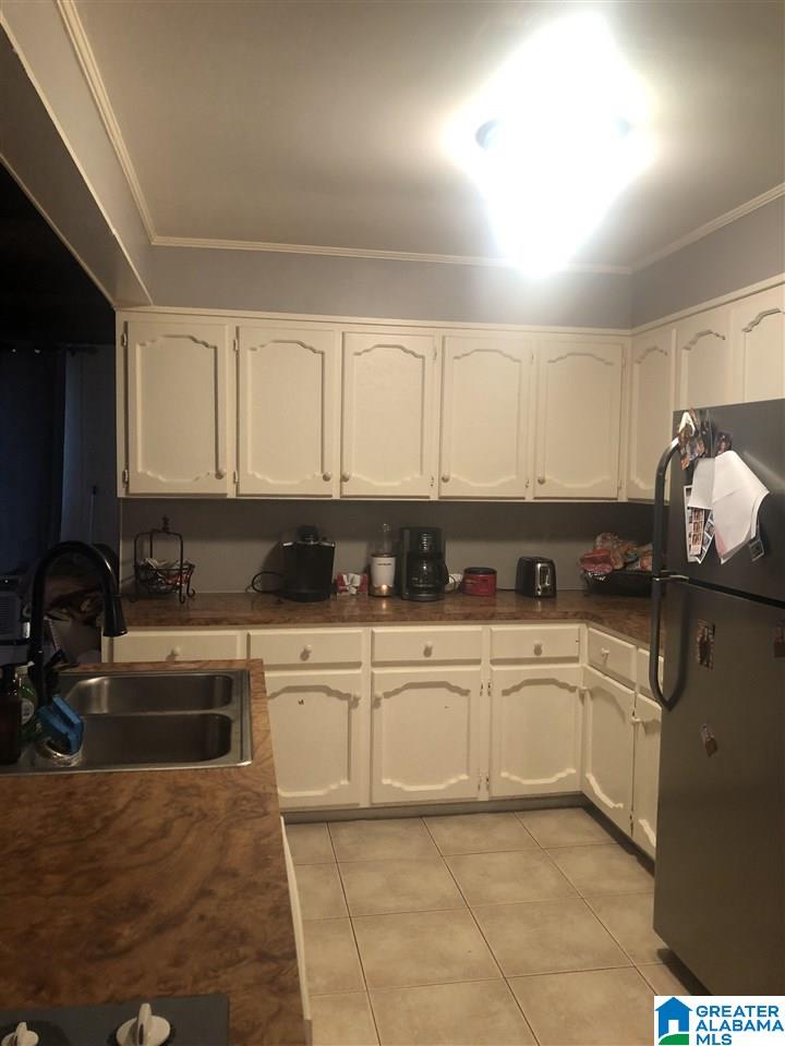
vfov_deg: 63.4
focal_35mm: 28
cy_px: 523
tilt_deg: -1.9
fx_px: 847
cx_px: 392
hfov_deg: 49.7
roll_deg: -0.5
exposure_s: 1/15
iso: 50
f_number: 1.8
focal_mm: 3.99
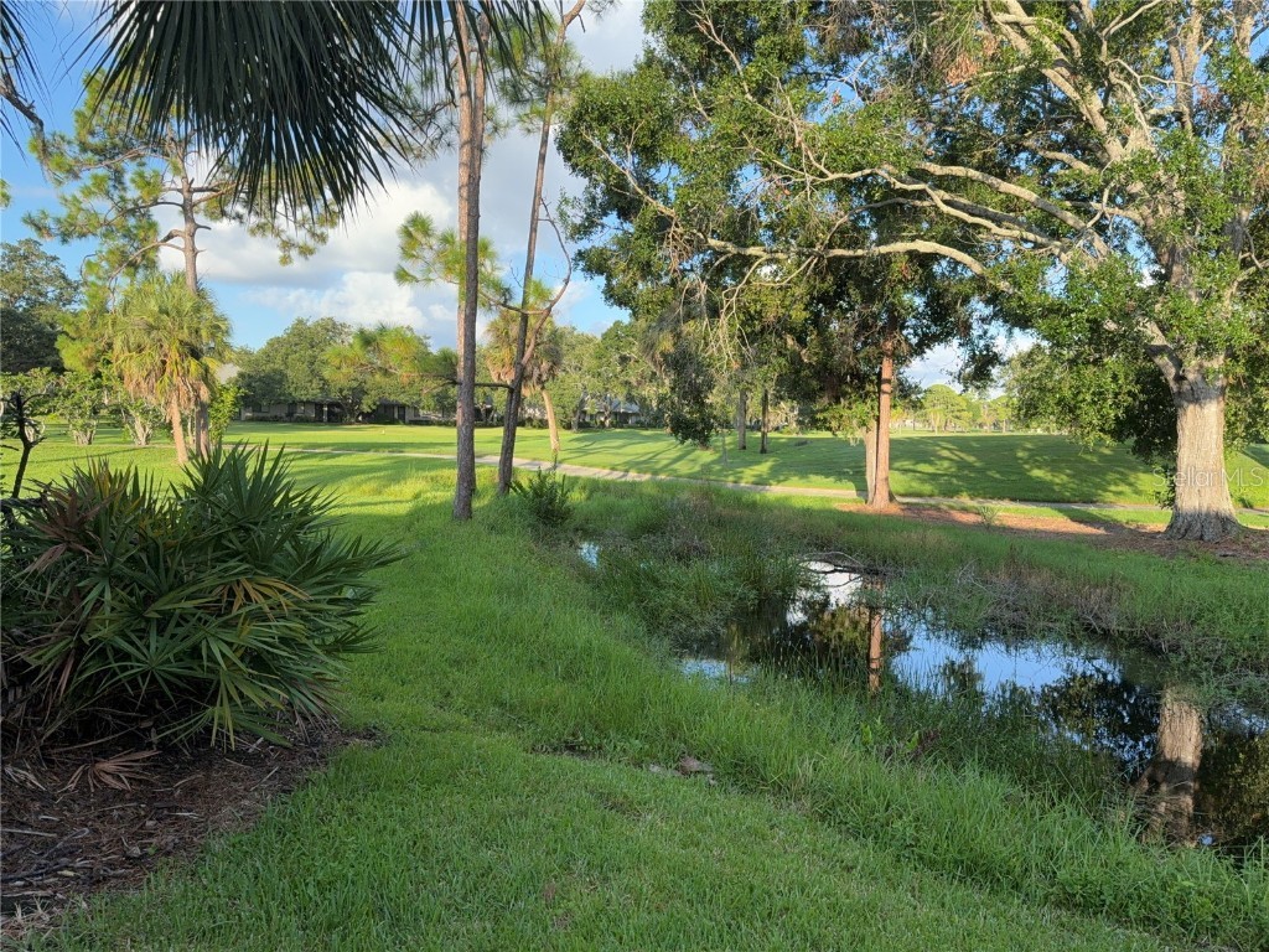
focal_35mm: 24
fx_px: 880
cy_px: 476
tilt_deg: -4.1
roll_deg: -1.4
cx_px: 634
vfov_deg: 56.8
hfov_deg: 71.6
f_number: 1.78
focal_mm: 6.76
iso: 100
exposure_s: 1/1292
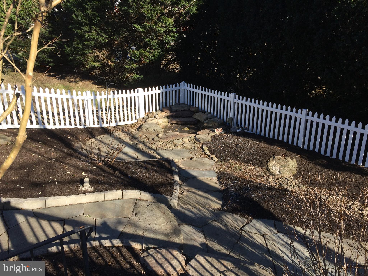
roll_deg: -1.4
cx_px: 184
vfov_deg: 48.2
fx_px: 308
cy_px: 138
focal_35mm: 29
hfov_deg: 61.7
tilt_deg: -21.0
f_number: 2.2
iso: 32
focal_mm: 4.15
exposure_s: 1/855
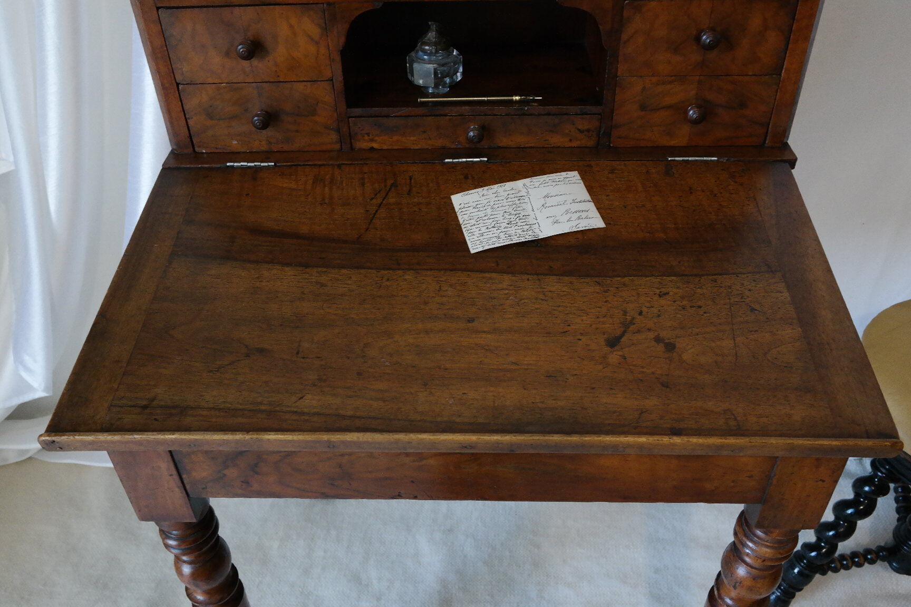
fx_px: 835
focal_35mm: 33
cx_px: 456
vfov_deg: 40.0
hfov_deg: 57.2
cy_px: 304
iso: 1600
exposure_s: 1/30
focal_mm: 22
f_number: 5.6
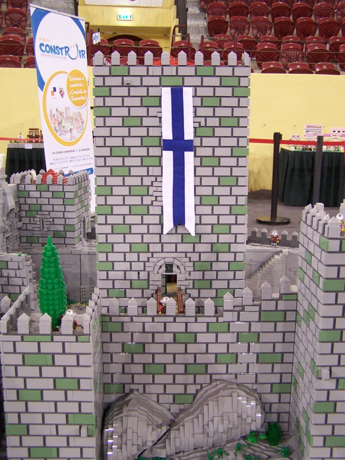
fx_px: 532
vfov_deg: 46.8
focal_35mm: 40
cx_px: 172
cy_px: 230
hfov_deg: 36.0
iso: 80
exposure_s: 1/6
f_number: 2.8
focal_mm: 6.7
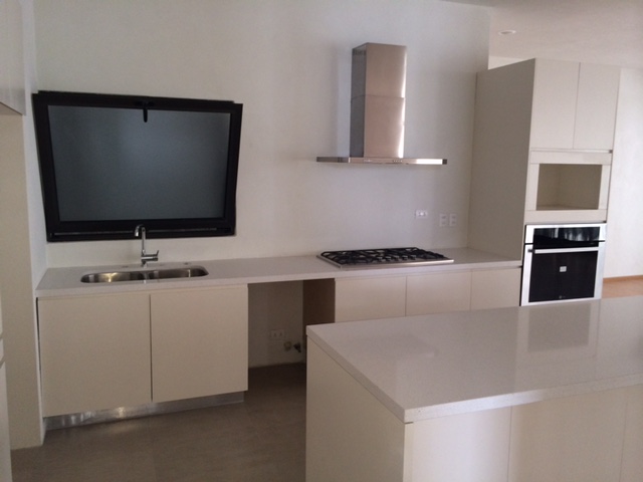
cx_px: 322
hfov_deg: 60.0
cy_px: 241
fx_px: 557
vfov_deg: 46.8
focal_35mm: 30
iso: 125
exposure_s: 1/30
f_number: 2.2
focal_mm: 4.12
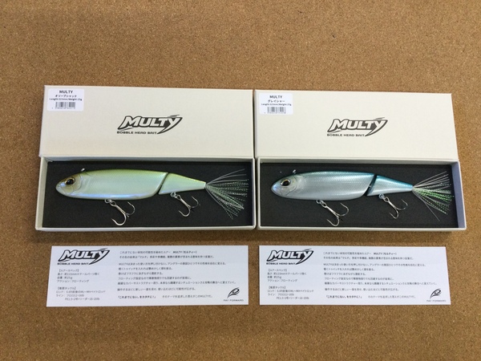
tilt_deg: -78.8
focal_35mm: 31
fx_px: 431
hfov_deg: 58.4
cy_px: 180
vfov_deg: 45.4
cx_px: 240
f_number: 2.4
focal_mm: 3.3
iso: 40
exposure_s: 1/30
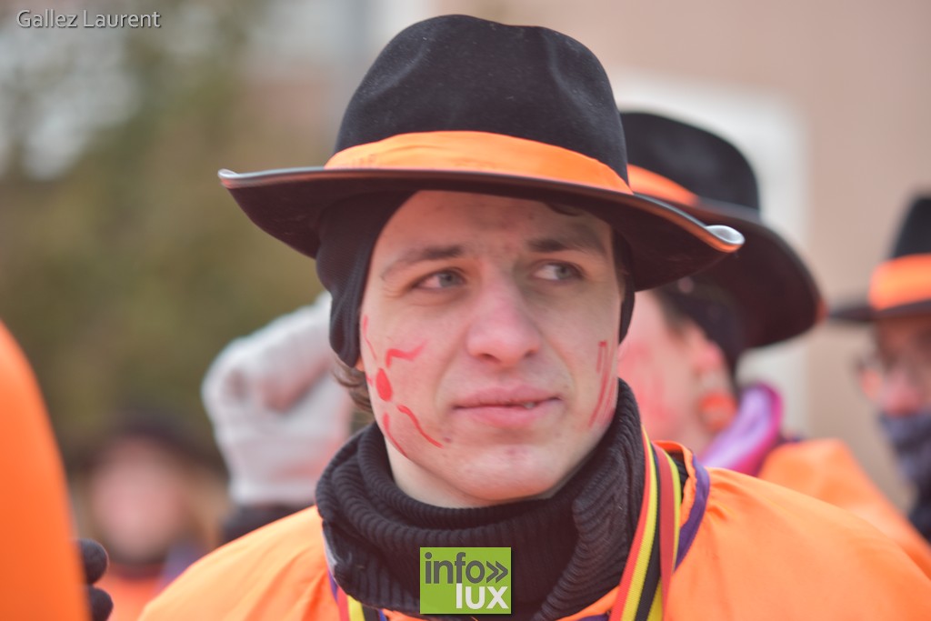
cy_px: 310
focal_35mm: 153
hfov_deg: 13.4
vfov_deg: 9.0
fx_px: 3957
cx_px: 466
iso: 320
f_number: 2.8
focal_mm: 102
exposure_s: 1/160
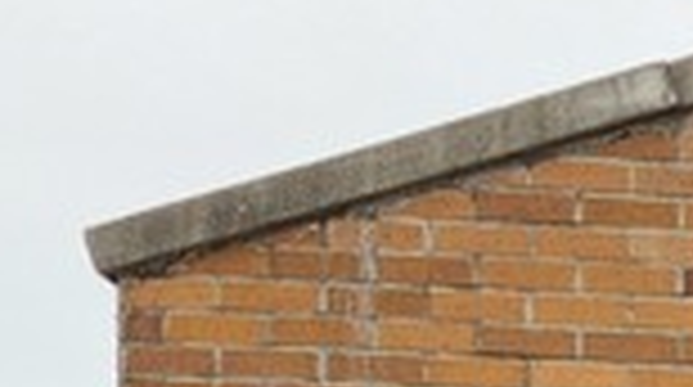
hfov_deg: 11.4
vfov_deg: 6.4
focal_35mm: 167
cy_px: 1282
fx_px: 3063
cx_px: 1462
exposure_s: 1/569
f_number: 1.8
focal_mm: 5.4
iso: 20
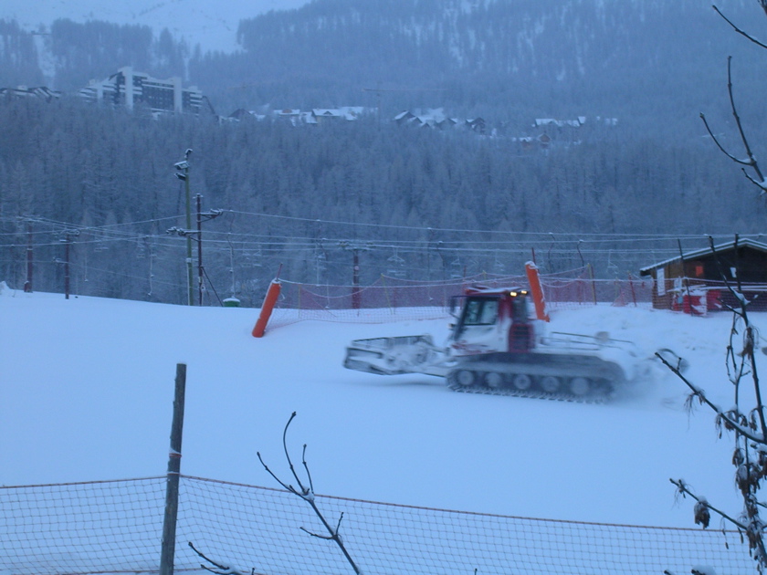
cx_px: 384
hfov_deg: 17.1
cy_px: 288
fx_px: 2548
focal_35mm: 115
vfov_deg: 12.9
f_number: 4.9
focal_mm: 17.4
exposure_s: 1/46.2
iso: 50
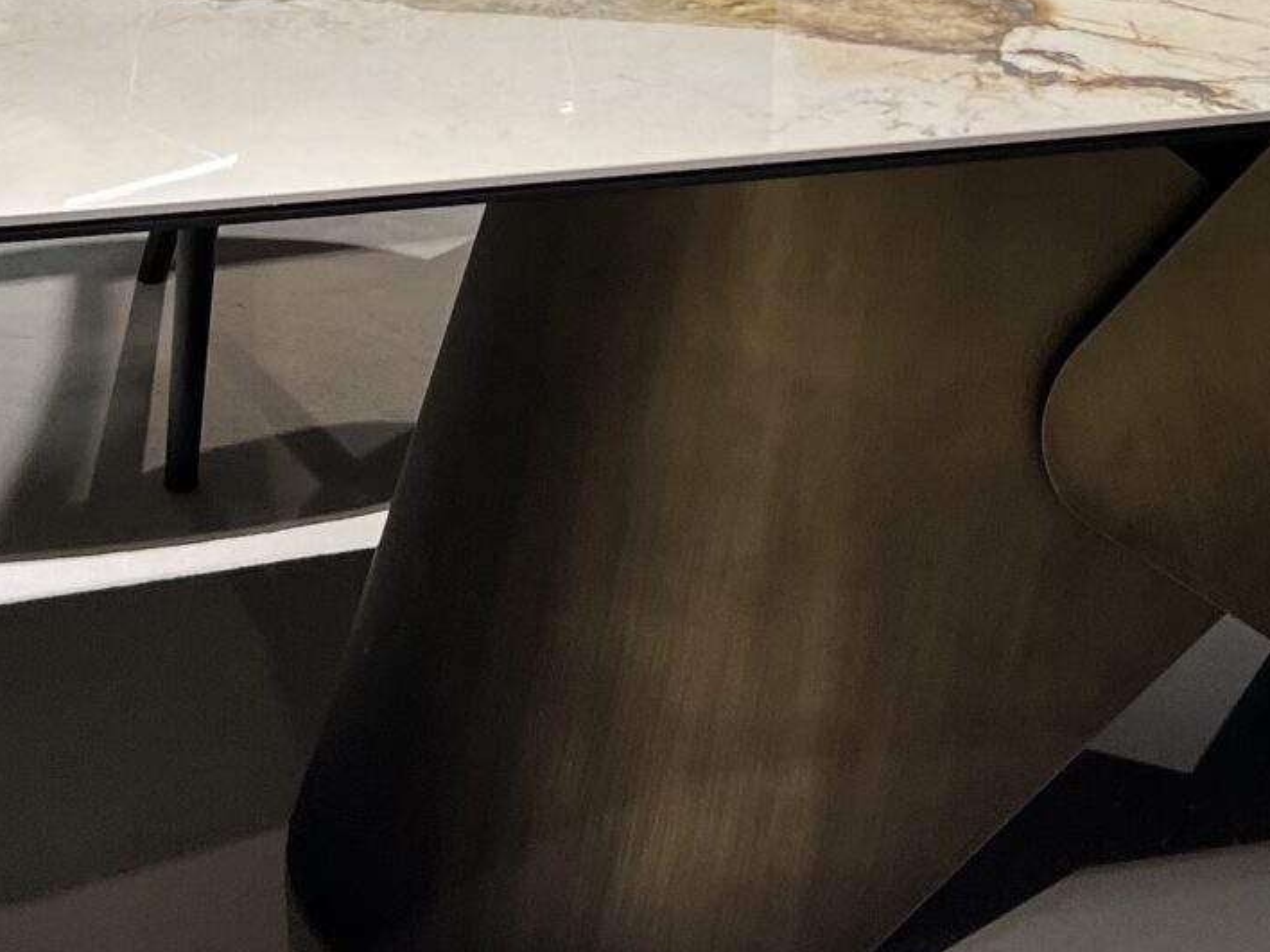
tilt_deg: -14.0
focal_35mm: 94
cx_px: 795
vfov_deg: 15.0
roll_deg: +0.9
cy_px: -267
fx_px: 3449
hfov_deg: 20.8
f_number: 1.5
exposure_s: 1/100
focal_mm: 5.7
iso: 64
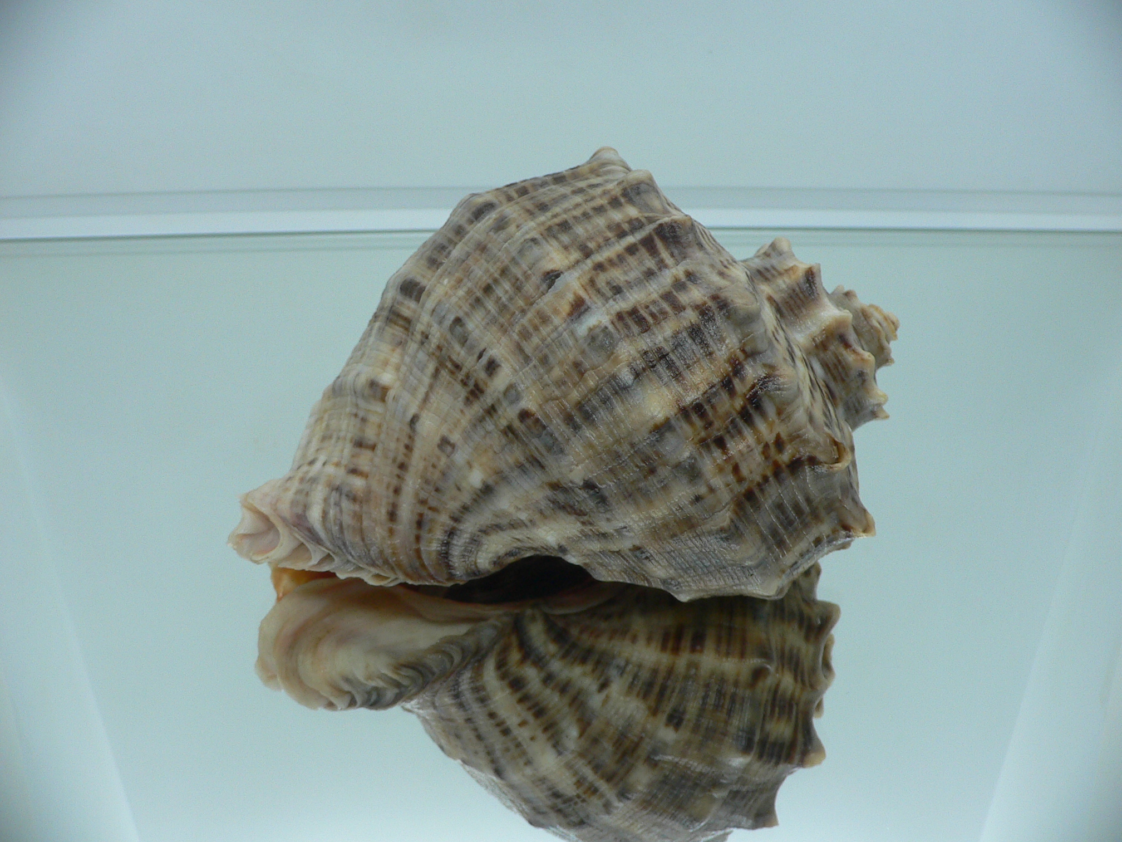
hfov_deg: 52.6
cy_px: 421
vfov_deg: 40.7
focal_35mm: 35
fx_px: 1134
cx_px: 561
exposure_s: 1/60
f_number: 2.8
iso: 100
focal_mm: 4.6
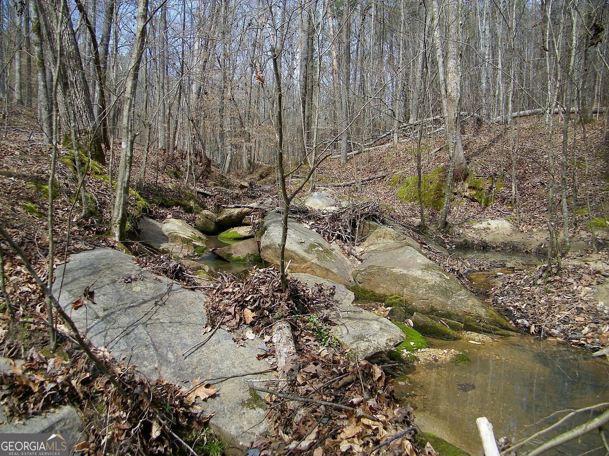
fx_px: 493
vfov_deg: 49.7
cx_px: 304
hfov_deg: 63.4
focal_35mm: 28
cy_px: 228
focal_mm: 5
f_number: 3.5
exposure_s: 1/400
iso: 80
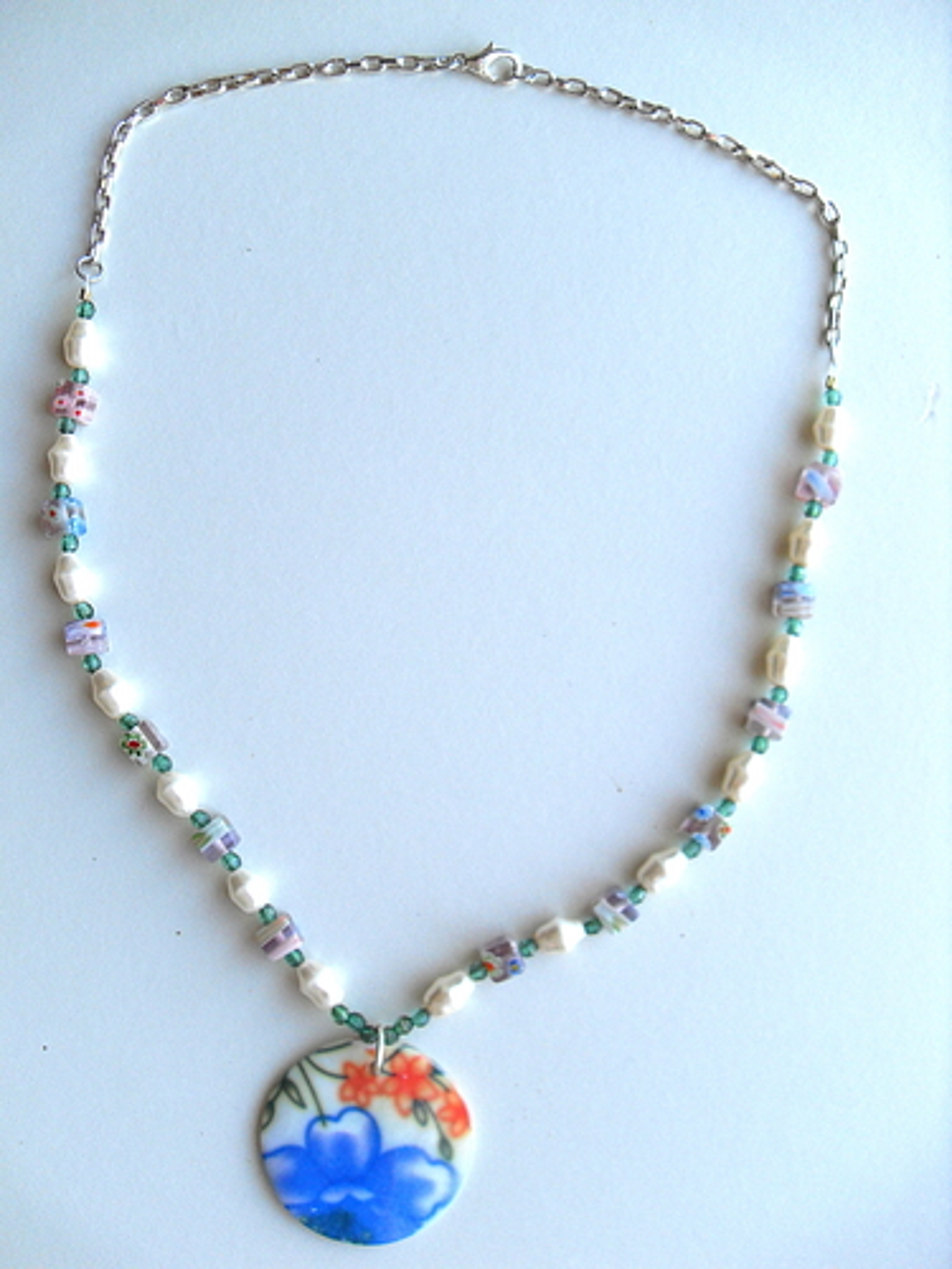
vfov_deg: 54.0
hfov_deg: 41.8
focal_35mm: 34
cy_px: 634
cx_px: 476
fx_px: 1247
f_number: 2.8
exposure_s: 1/90
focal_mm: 6.3
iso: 100
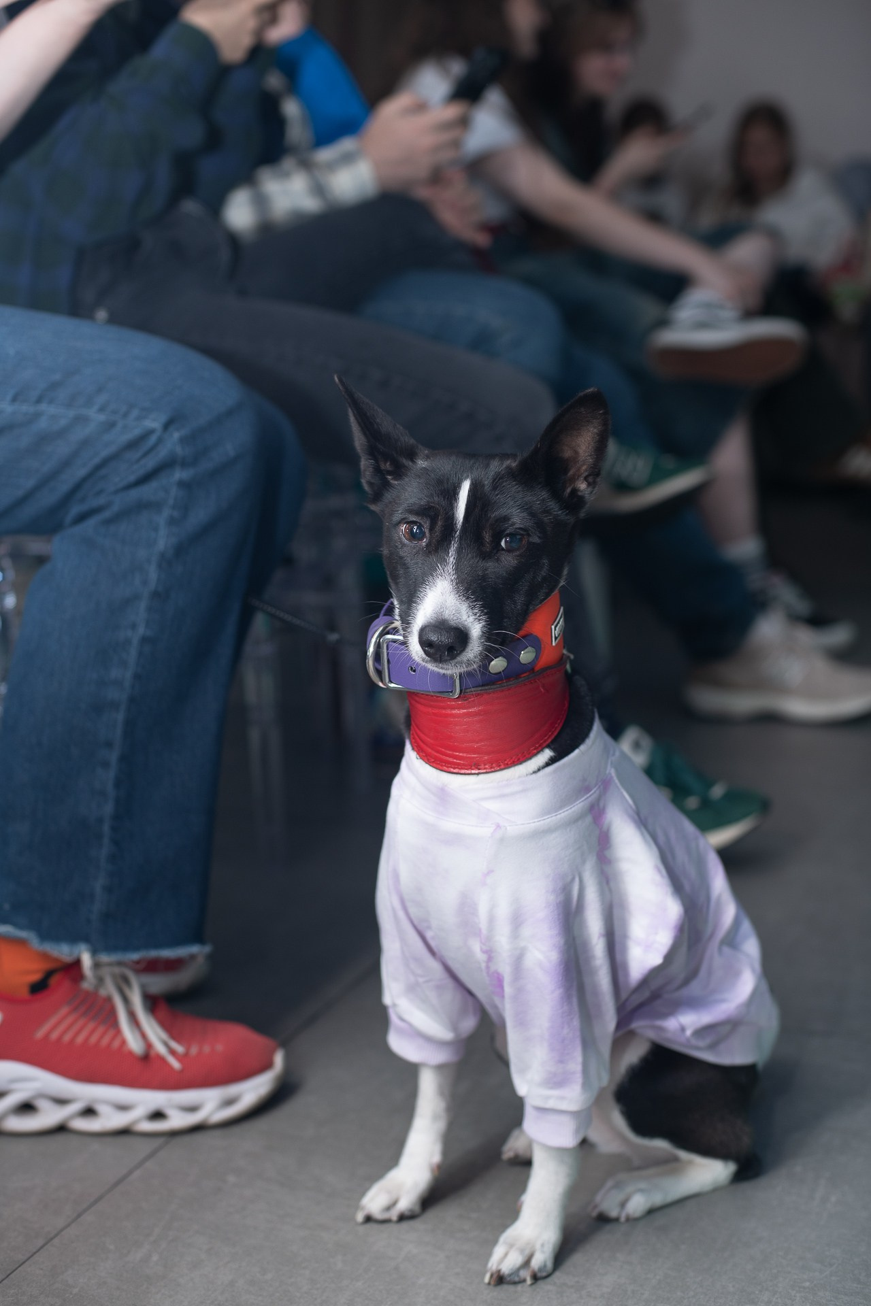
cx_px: 436
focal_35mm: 50
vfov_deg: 39.6
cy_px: 653
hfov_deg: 27.0
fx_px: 1814
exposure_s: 1/250
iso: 250
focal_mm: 50
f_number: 3.5
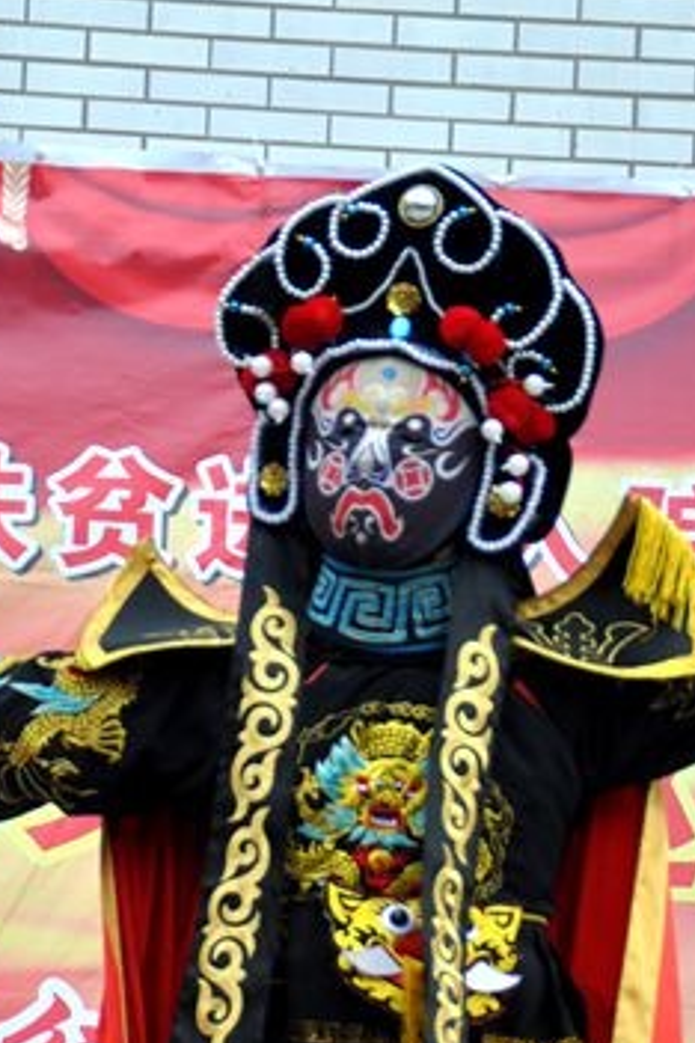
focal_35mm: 185
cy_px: 1000
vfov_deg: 11.0
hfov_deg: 7.4
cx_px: 371
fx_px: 5357
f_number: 7.1
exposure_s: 1/200
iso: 200
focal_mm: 48
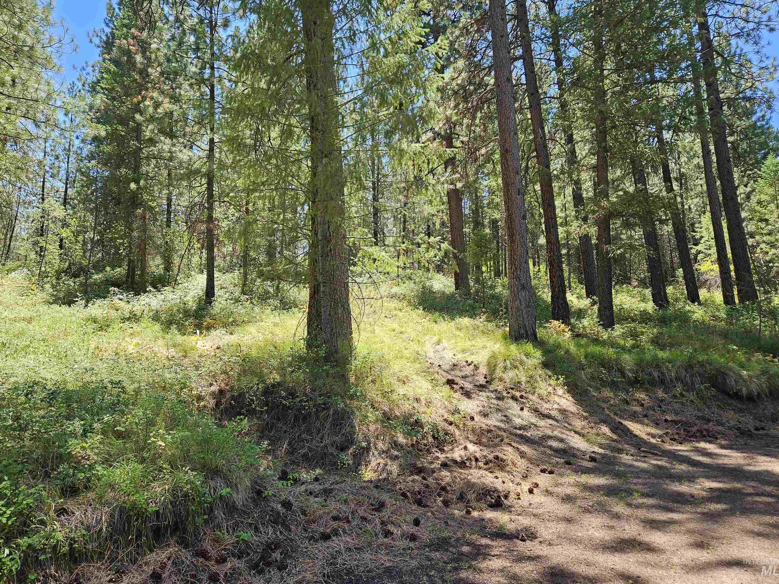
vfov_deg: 53.0
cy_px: 261
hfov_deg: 67.3
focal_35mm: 26
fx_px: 585
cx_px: 369
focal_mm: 5.4
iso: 25
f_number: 1.8
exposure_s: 1/350
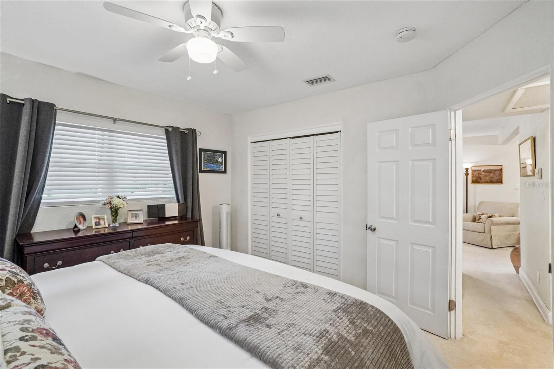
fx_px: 231
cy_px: 184
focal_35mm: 15
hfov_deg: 100.4
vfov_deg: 77.3
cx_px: 277
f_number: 8
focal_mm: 10
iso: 1600
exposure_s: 1/30
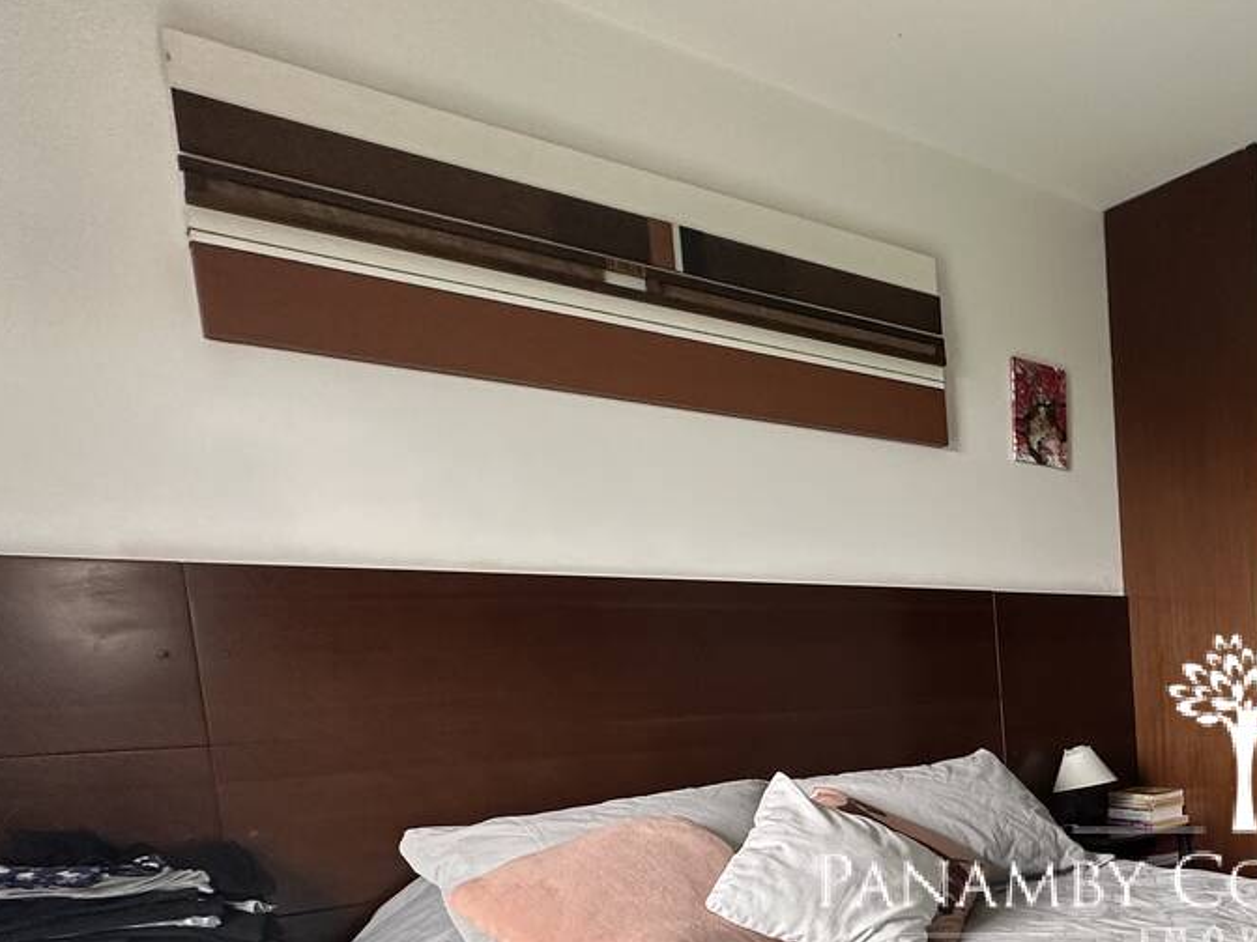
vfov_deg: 43.9
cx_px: 1246
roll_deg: +2.2
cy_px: 789
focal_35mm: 30
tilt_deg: -6.5
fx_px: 1089
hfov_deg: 49.4
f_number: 2.2
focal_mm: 2.22
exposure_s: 1/99
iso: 160
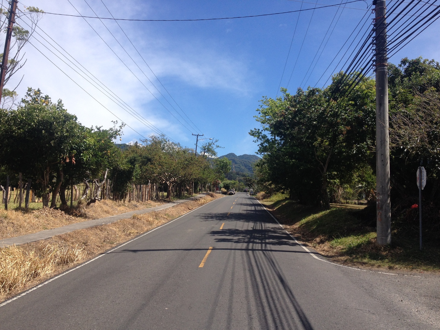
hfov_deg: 52.6
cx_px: 220
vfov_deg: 40.7
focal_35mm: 35
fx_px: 445
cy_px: 165
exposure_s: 1/1534
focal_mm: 4.28
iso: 50
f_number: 2.4
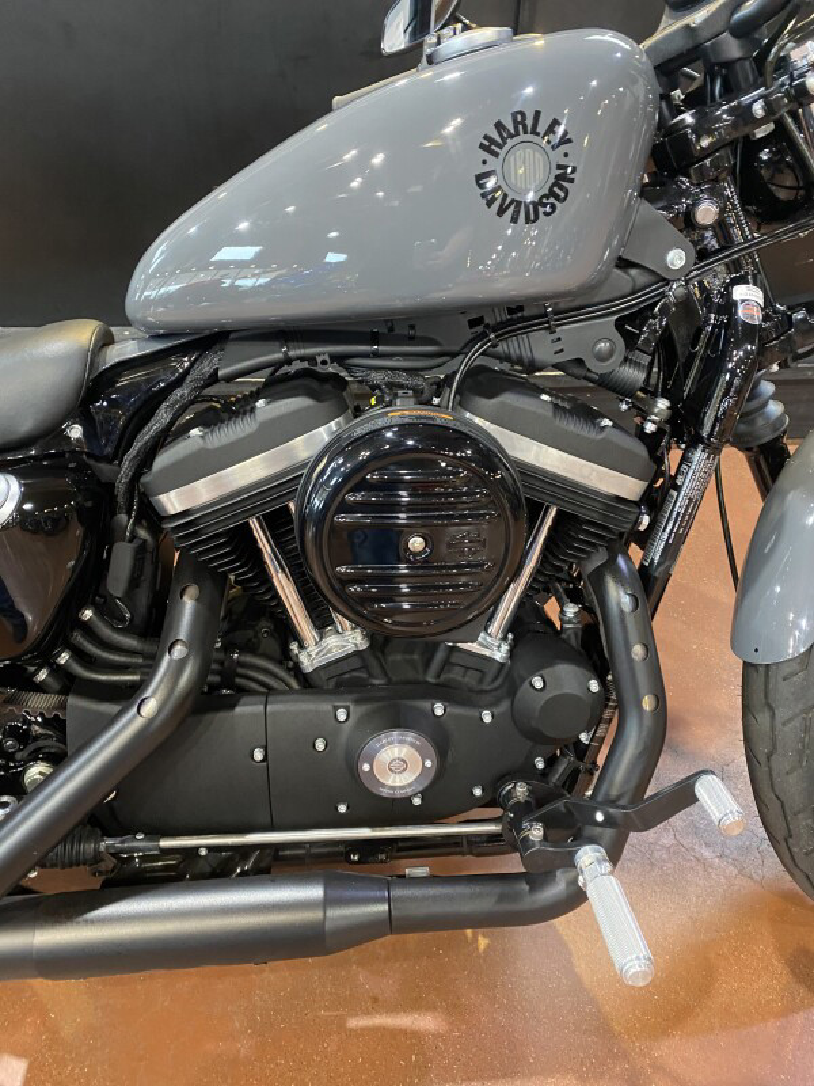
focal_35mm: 26
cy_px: 543
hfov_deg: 53.1
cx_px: 407
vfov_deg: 67.3
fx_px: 815
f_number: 1.8
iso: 500
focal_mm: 4.25
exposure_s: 1/40
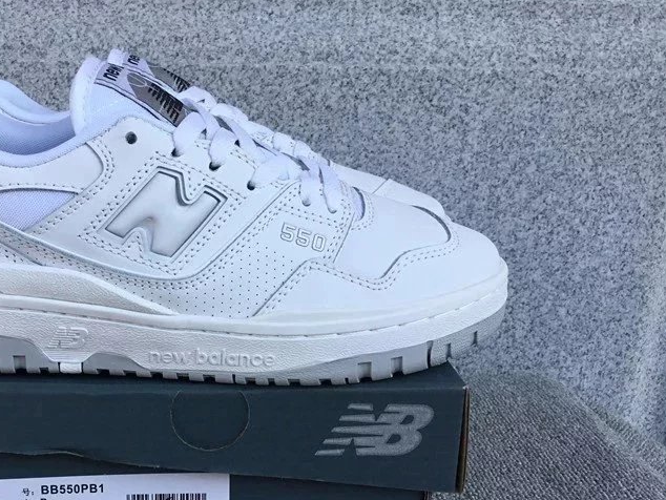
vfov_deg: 32.6
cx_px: 195
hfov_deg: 42.1
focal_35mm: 44
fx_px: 847
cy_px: 335
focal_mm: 3.3
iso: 25
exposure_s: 1/431
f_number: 2.4
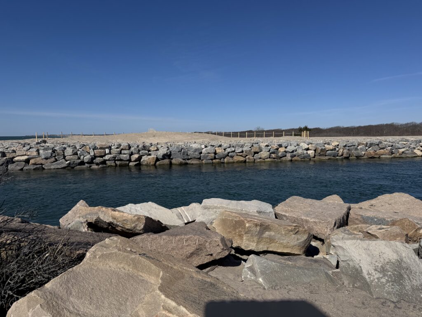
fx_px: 293
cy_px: 158
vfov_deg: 56.8
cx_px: 211
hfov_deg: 71.6
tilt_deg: -5.1
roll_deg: +0.4
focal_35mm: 24
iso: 80
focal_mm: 6.76
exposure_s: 1/7937
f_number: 1.78
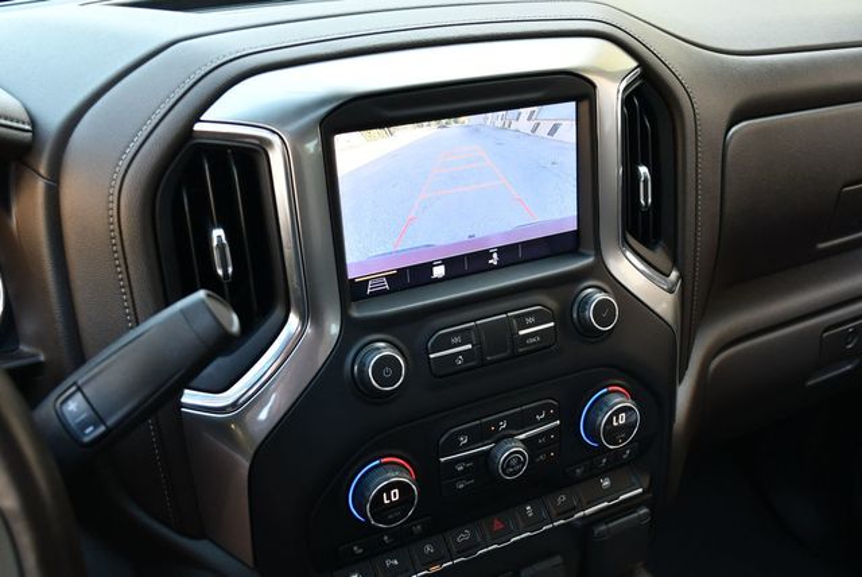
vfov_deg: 36.9
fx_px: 863
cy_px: 288
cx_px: 431
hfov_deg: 53.1
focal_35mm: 36
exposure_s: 1/200
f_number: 3.5
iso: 800
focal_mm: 18
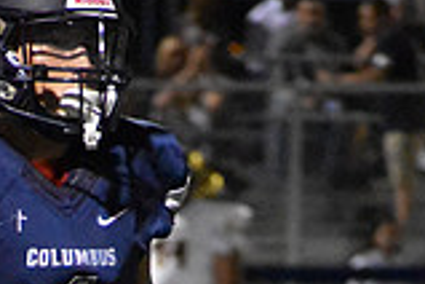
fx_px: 10329
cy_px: 718
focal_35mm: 875
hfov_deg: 2.4
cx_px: 17
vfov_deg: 1.6
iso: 12800
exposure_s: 1/400
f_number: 5
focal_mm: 160
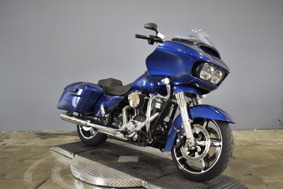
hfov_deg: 49.6
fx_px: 307
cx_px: 142
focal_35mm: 39
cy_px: 94
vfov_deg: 34.2
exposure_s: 1/20
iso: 400
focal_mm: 26
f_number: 4
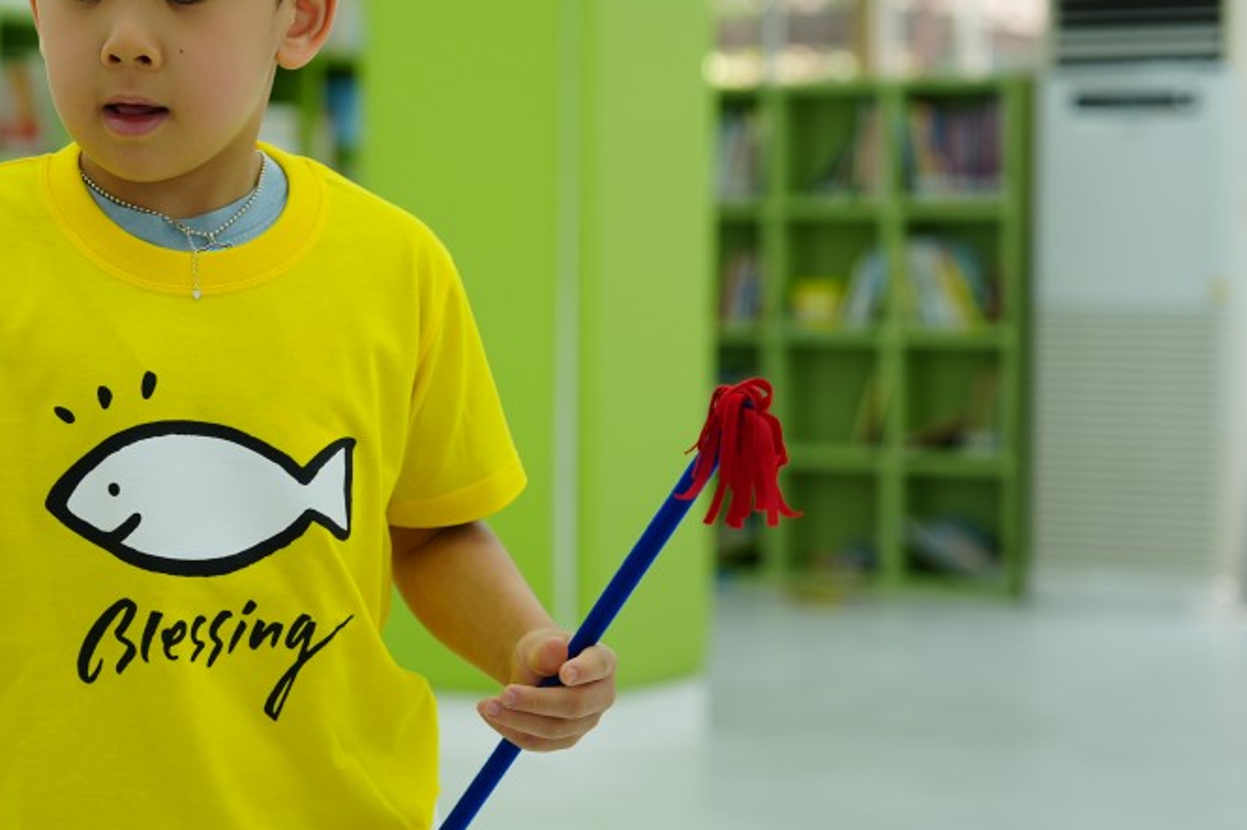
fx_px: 3532
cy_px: 237
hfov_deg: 19.7
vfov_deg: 13.4
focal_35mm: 102
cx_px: 156
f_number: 2.8
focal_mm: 53
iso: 100
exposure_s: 1/200
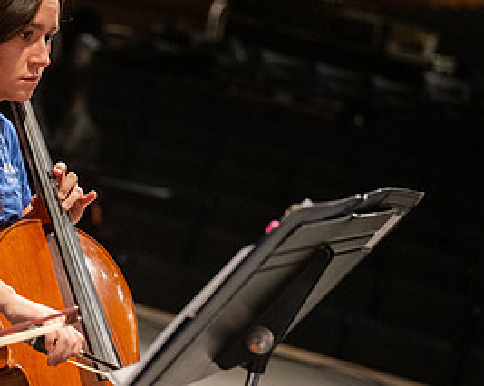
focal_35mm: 143
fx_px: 2046
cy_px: 258
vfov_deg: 10.8
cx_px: 92
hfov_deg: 13.4
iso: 3200
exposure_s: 1/320
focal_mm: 70
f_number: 2.8
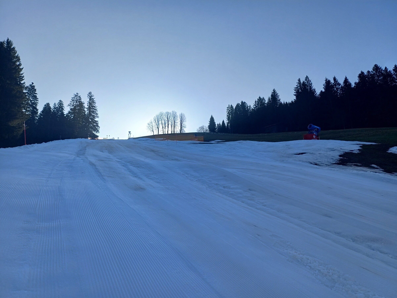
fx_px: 287
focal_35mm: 25
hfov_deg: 69.4
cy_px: 149
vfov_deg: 54.9
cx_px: 198
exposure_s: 1/1795
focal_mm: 4.65
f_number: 1.8
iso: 50
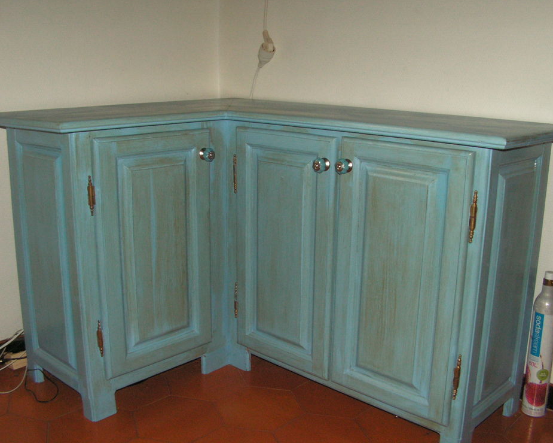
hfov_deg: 47.9
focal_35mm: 38
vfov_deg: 39.2
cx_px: 280
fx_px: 622
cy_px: 222
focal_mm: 6
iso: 160
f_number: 3.2
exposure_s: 1/40
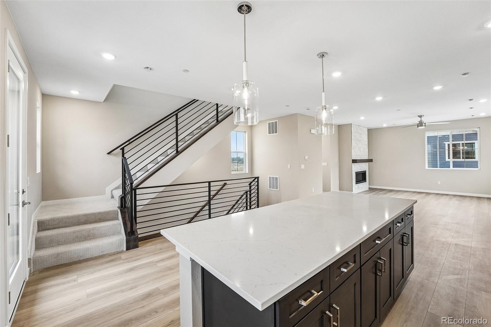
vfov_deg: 81.2
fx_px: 191
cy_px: 164
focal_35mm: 14
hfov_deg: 104.3
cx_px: 246
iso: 320
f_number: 8
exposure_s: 1/30
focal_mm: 14
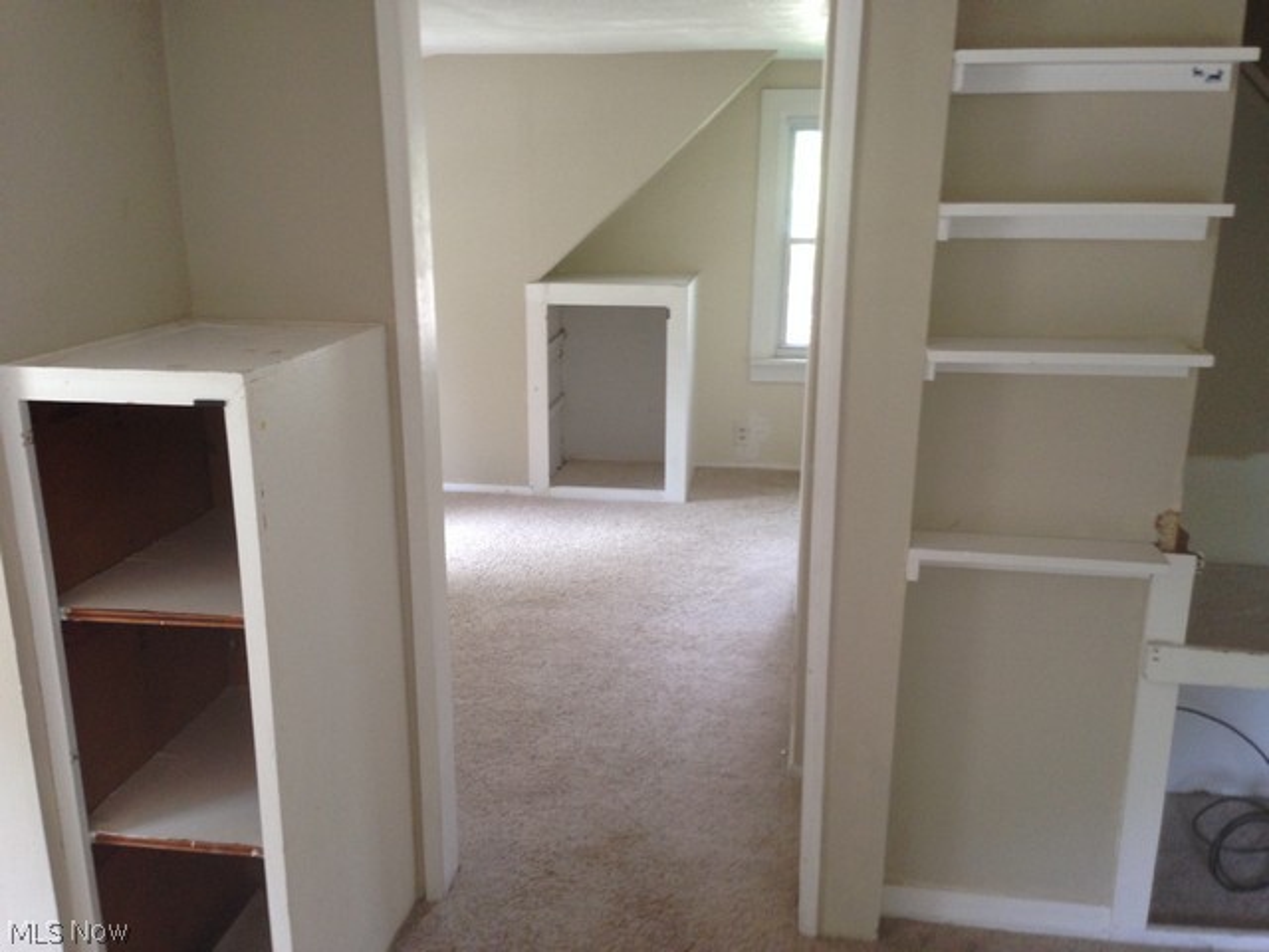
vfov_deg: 42.9
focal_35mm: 33
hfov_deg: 55.4
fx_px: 1210
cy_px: 476
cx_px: 634
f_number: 2.4
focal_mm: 4.12
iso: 100
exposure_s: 1/20
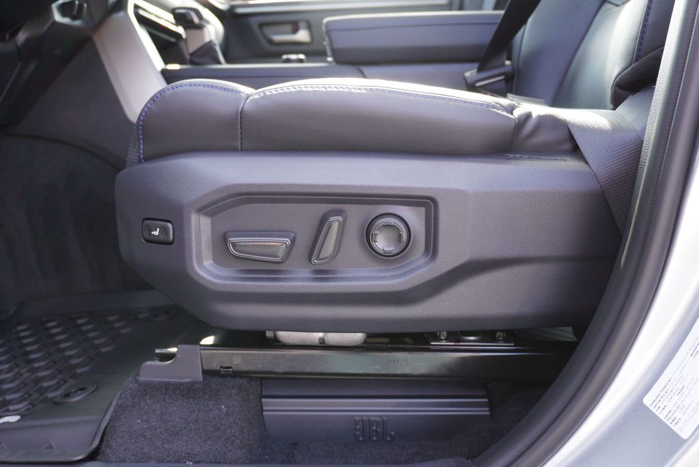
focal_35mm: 34
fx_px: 670
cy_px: 234
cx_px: 350
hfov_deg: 55.1
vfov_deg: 38.4
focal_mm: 23
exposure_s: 1/60
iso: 250
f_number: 4
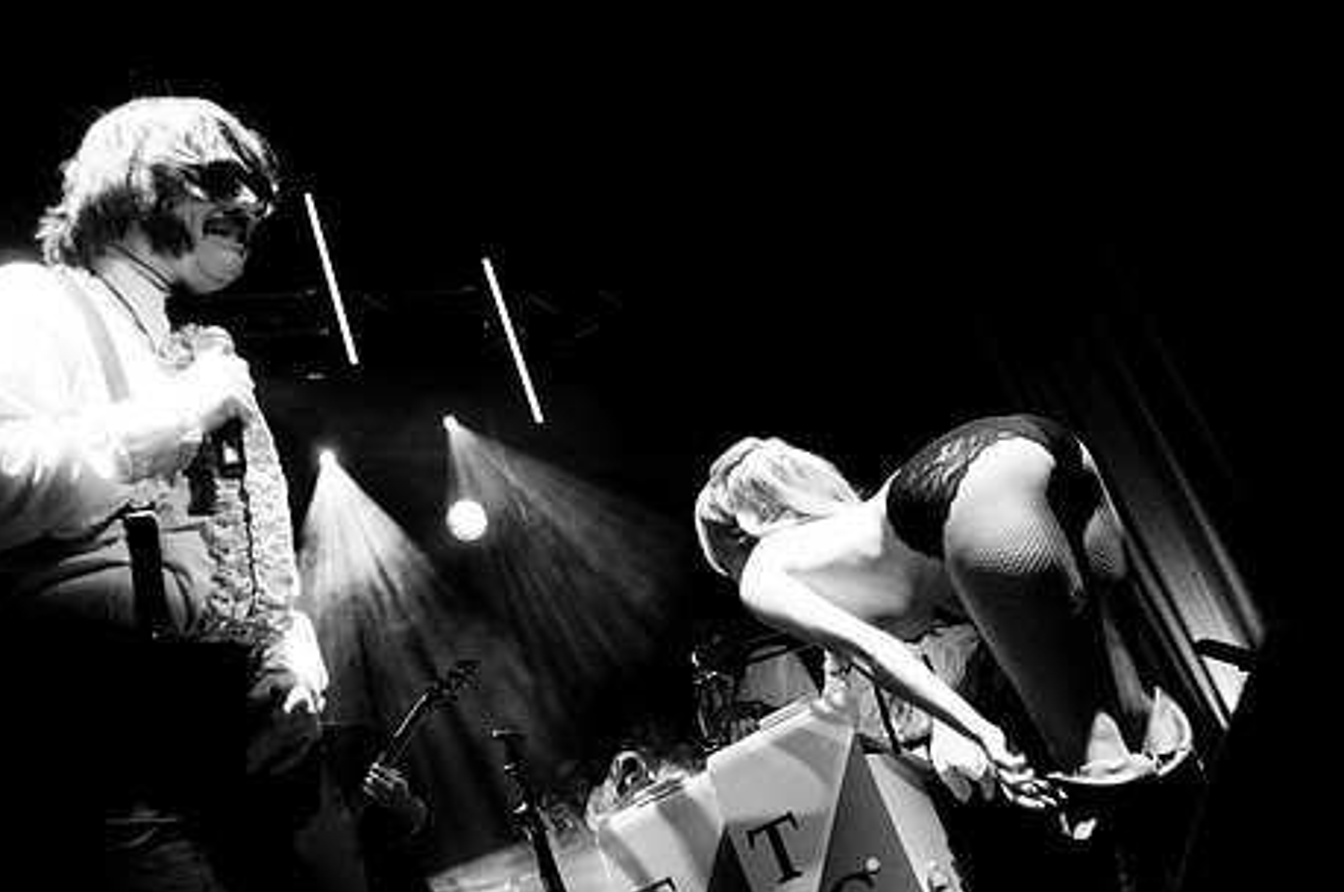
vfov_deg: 34.9
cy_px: 386
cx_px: 558
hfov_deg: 50.5
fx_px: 1417
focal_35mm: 38
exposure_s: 1/200
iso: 640
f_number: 2.8
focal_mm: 20
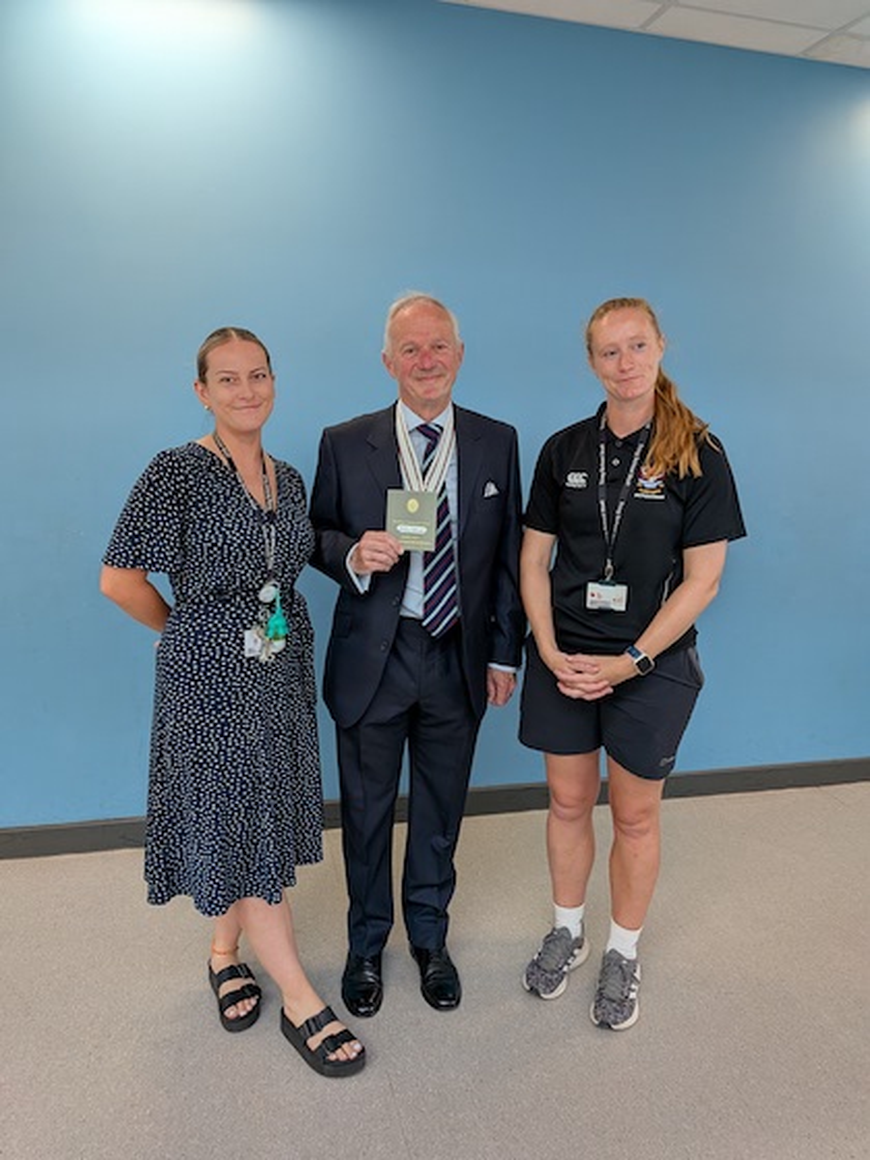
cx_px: 435
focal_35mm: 24
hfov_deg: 56.8
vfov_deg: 71.6
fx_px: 804
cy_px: 580
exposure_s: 1/100
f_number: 1.7
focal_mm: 4.53
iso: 107
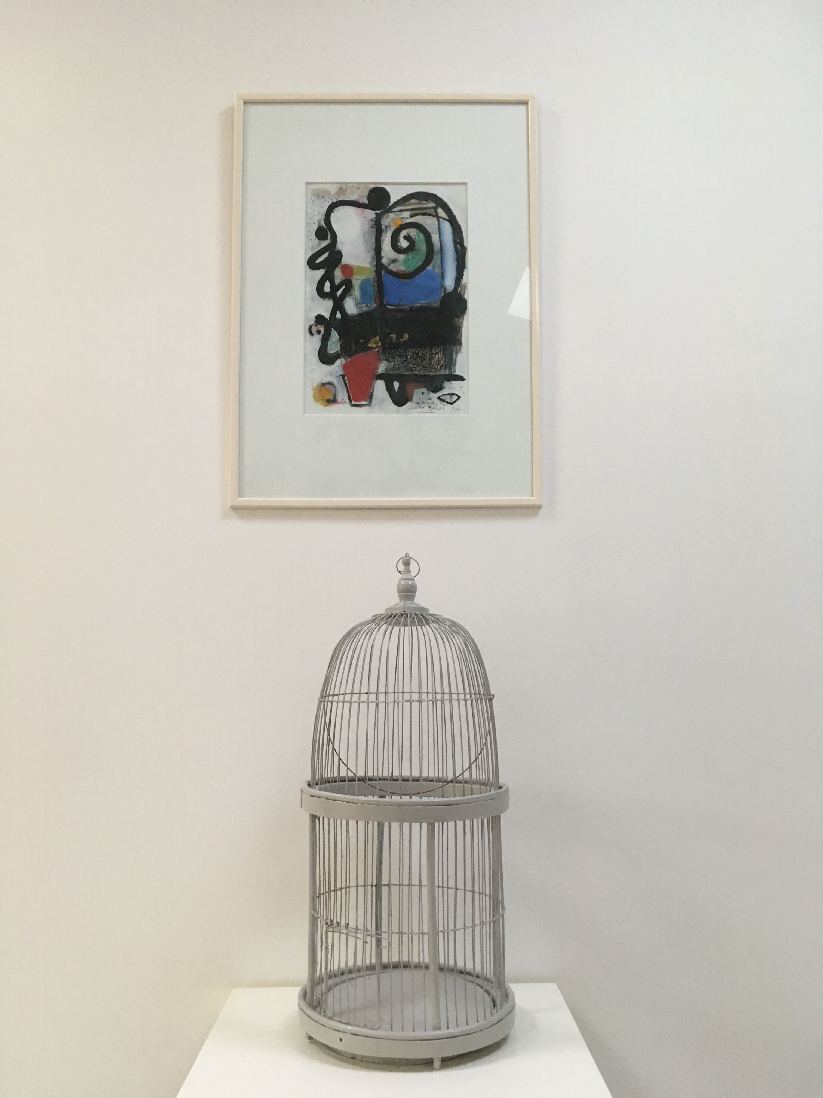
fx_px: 919
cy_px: 549
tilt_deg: +5.6
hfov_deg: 48.2
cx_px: 412
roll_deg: +1.5
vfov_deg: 61.7
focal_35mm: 29
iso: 125
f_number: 2.2
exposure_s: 1/33
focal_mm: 4.15
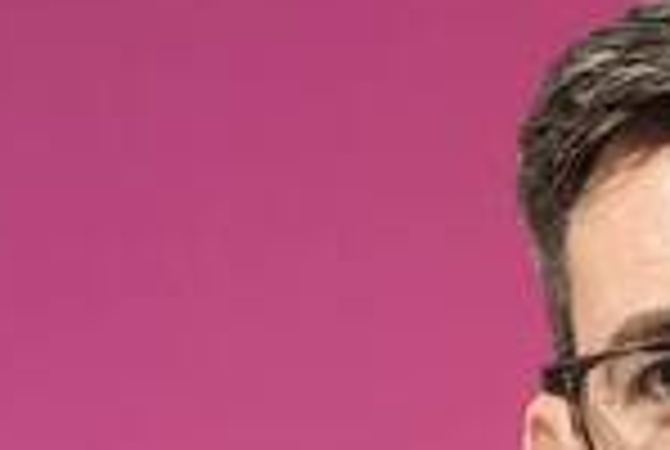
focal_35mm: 1322
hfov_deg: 1.6
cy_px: 306
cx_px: 1156
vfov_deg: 1.0
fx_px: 24653
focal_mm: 188
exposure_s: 1/400
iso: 3200
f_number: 3.2
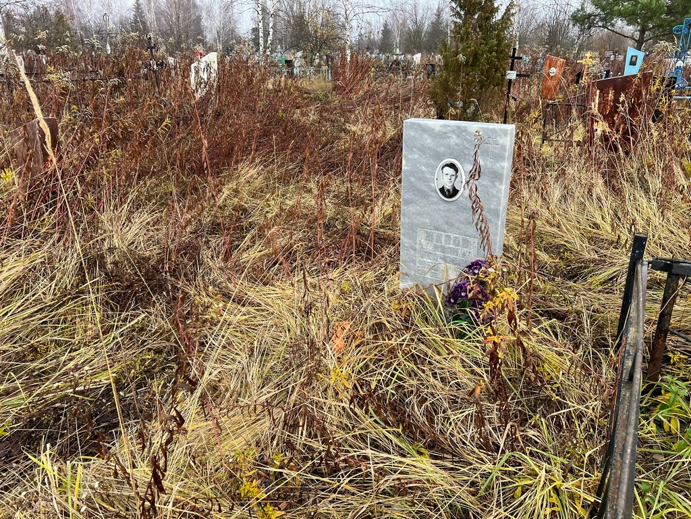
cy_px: 260
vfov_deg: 53.1
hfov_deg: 67.3
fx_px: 519
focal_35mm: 26
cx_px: 346
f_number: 1.5
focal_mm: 5.7
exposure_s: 1/368
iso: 50
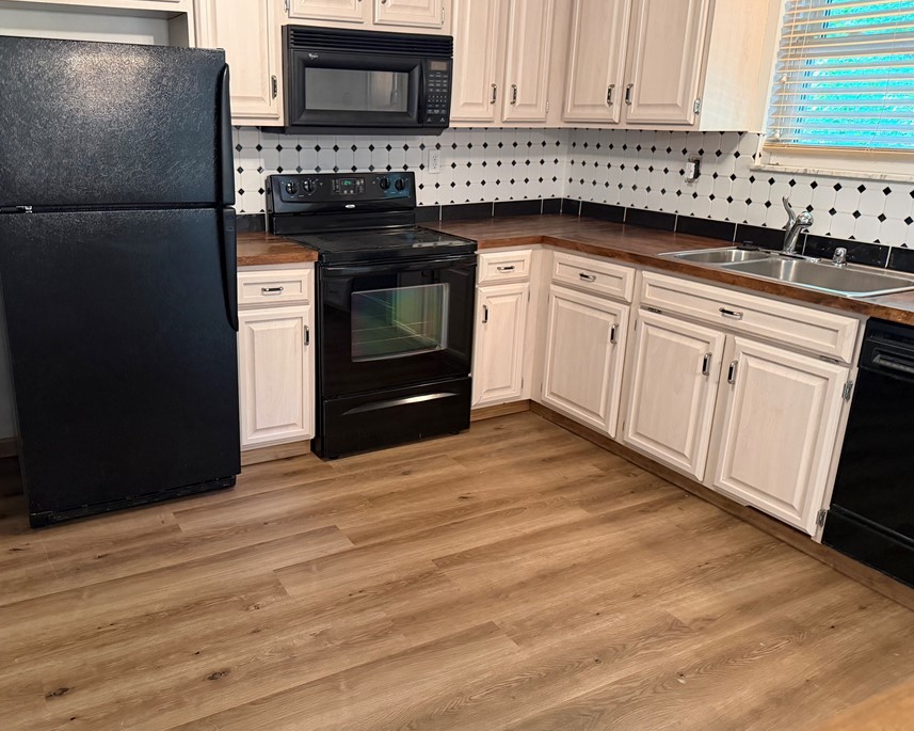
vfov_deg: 51.5
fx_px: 757
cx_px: 384
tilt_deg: -17.6
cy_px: 355
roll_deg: -0.5
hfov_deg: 61.9
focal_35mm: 28
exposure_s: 1/60
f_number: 1.78
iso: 800
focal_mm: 6.76
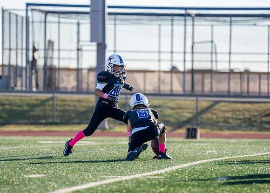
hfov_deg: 7.6
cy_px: 96
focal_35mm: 264
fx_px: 2022
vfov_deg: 5.5
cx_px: 112
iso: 160
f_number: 2.8
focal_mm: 200
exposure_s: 1/2000
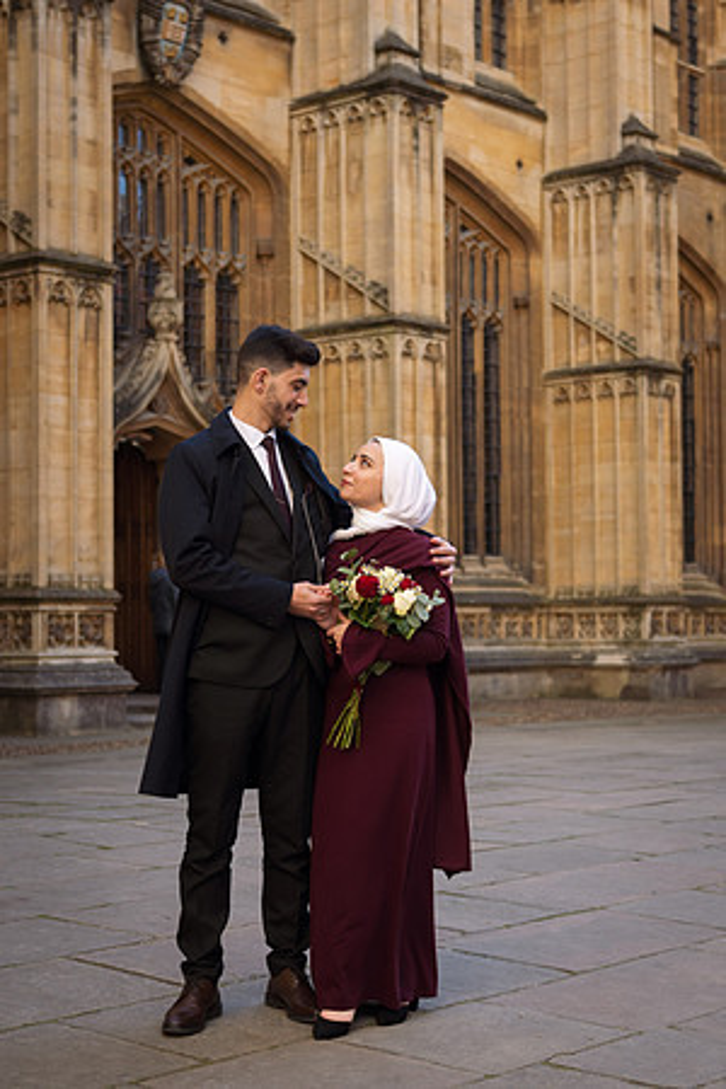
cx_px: 363
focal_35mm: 60
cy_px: 544
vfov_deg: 33.4
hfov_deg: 22.6
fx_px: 1815
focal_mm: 40
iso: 200
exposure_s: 1/640
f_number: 2.8
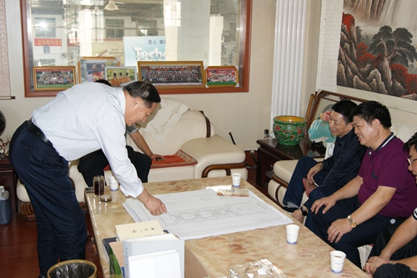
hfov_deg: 49.6
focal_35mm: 39
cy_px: 139
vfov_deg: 34.2
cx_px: 208
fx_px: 452
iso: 400
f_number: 5.6
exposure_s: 1/60
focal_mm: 26
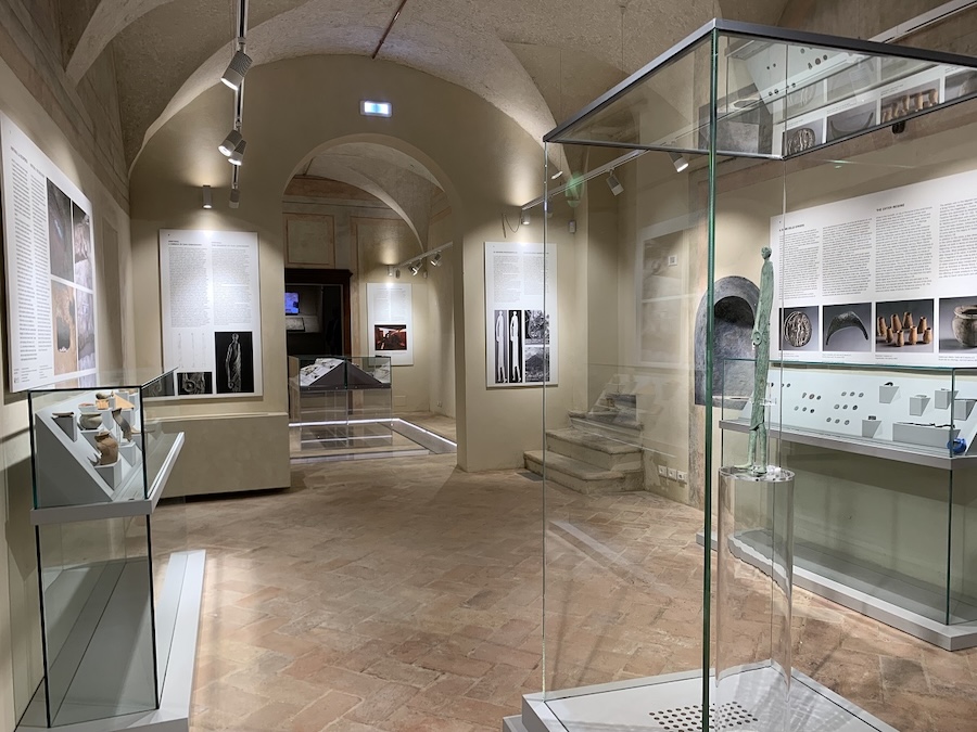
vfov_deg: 53.1
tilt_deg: -1.6
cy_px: 366
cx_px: 488
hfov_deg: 67.3
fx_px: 734
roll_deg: +0.7
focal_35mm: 26
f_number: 1.8
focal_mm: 4.25
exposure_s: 1/100
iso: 50
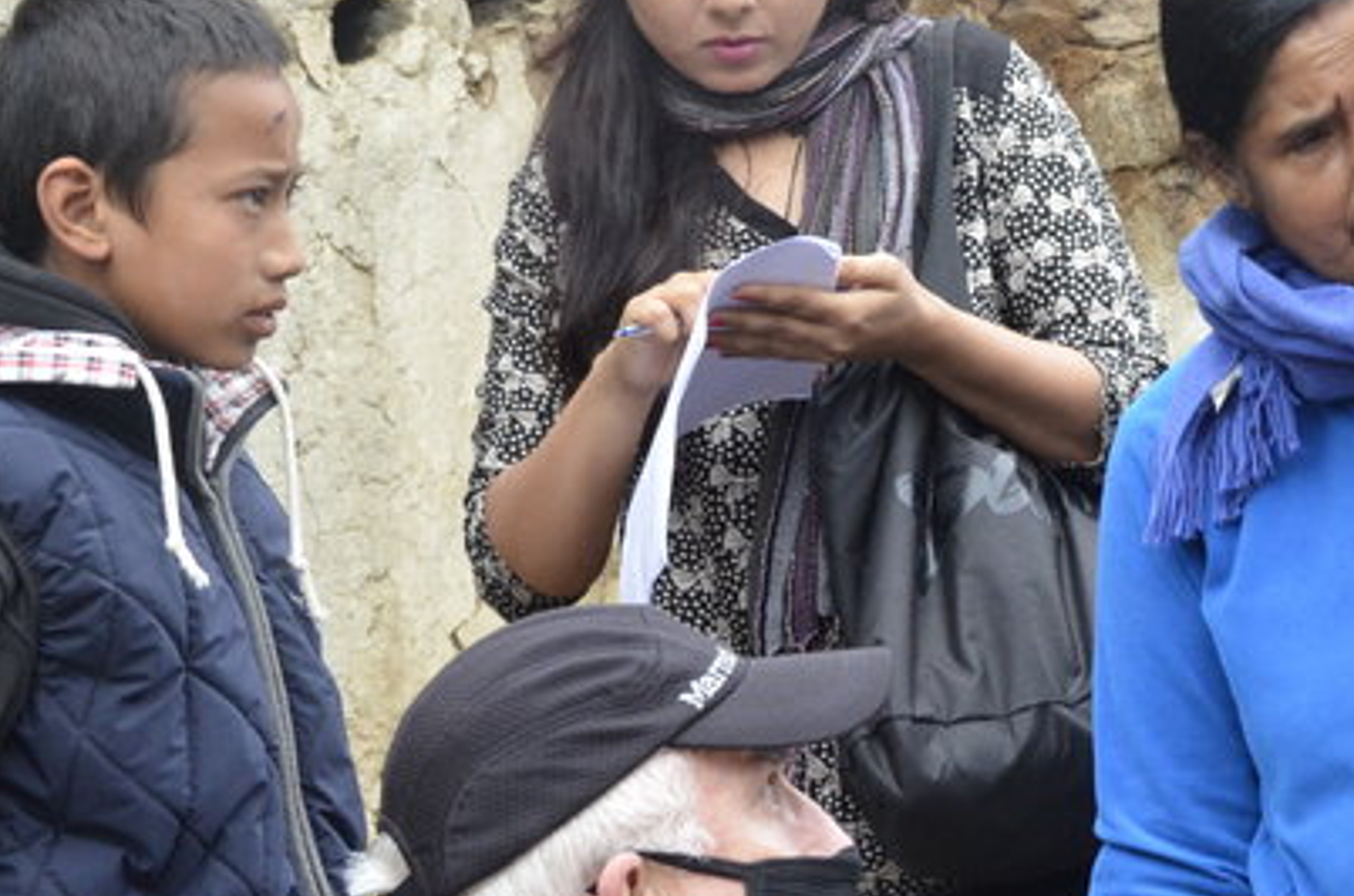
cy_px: 768
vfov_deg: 8.1
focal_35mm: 168
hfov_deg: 12.1
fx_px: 6304
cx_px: 1495
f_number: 10
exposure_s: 1/400
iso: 1600
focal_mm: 44
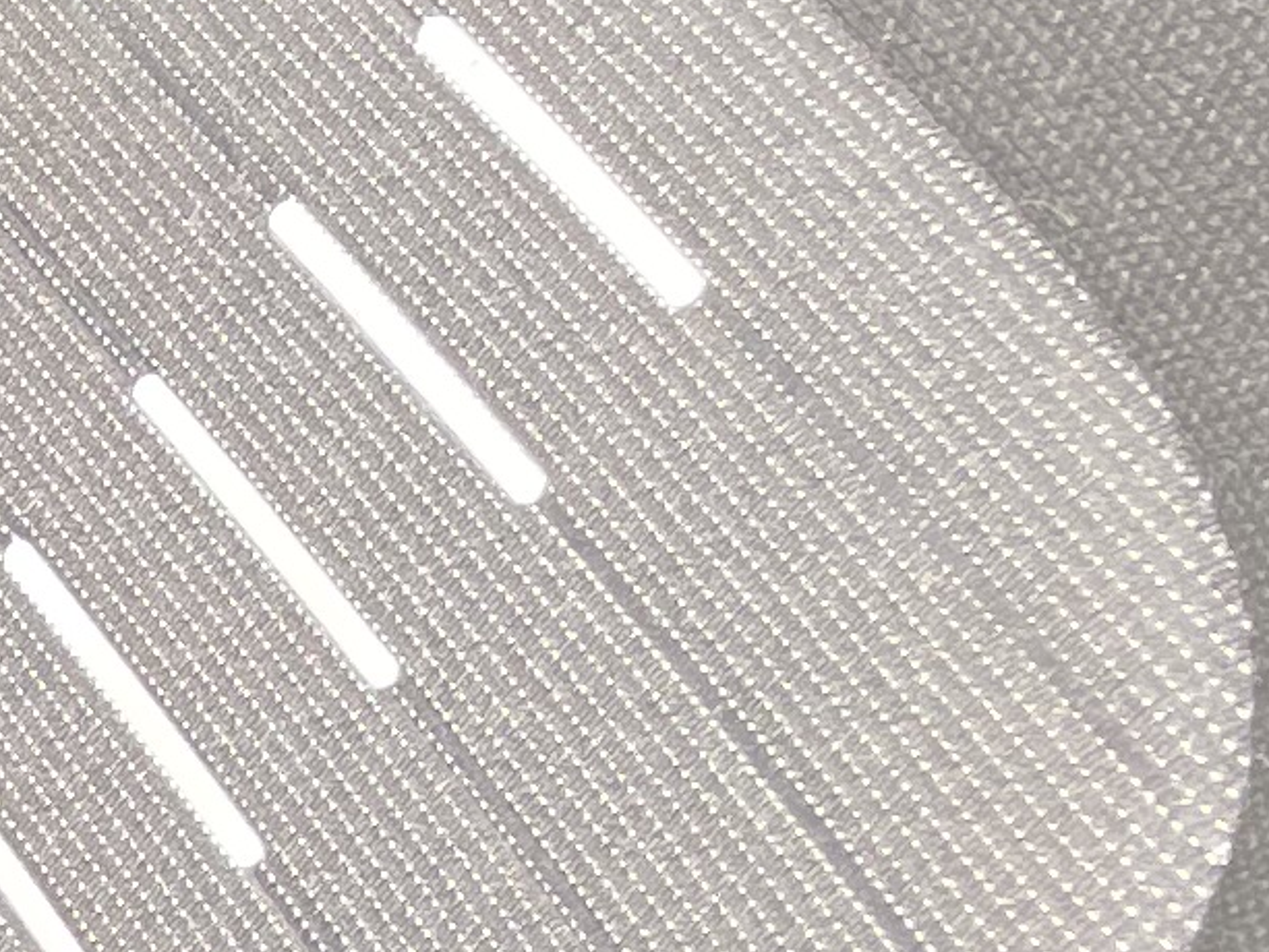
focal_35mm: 171
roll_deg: -2.7
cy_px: 656
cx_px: -2555
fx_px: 6270
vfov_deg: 8.7
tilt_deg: -34.4
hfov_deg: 9.2
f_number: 1.6
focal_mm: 4.2
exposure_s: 1/291
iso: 32
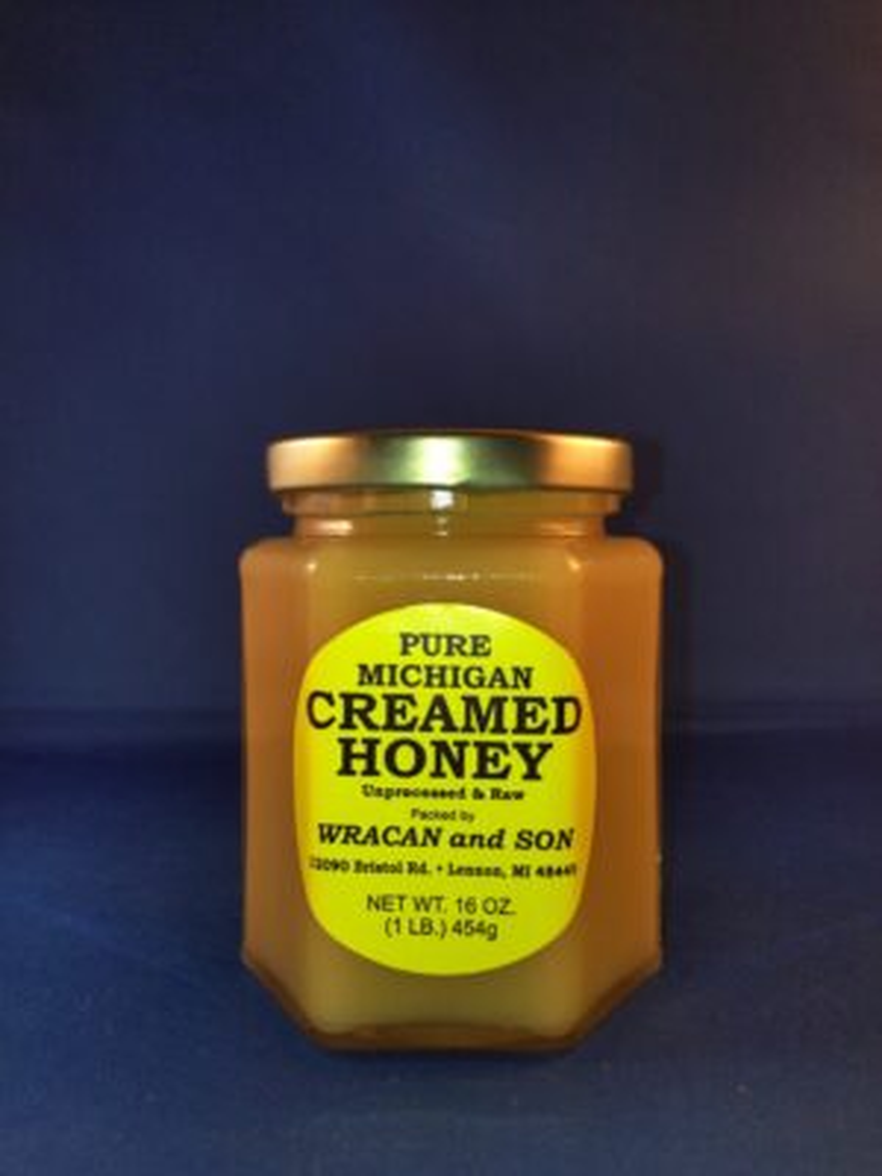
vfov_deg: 55.4
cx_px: 441
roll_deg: -0.6
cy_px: 588
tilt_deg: -4.3
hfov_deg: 42.9
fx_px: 1121
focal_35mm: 33
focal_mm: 4.12
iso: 50
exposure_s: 1/30
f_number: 2.4
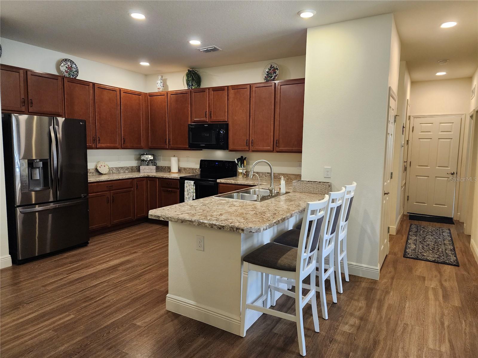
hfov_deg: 73.9
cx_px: 239
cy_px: 179
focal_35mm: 23
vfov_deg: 58.9
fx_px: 318
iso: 250
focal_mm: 6.4
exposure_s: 1/120
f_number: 1.8
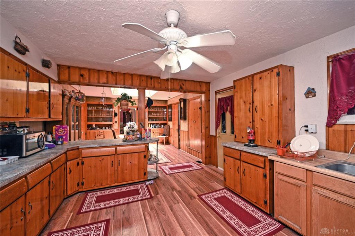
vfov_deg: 81.2
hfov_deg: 104.3
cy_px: 118
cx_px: 178
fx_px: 138
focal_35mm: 14
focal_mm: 14
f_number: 4
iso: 640
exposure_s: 1/60
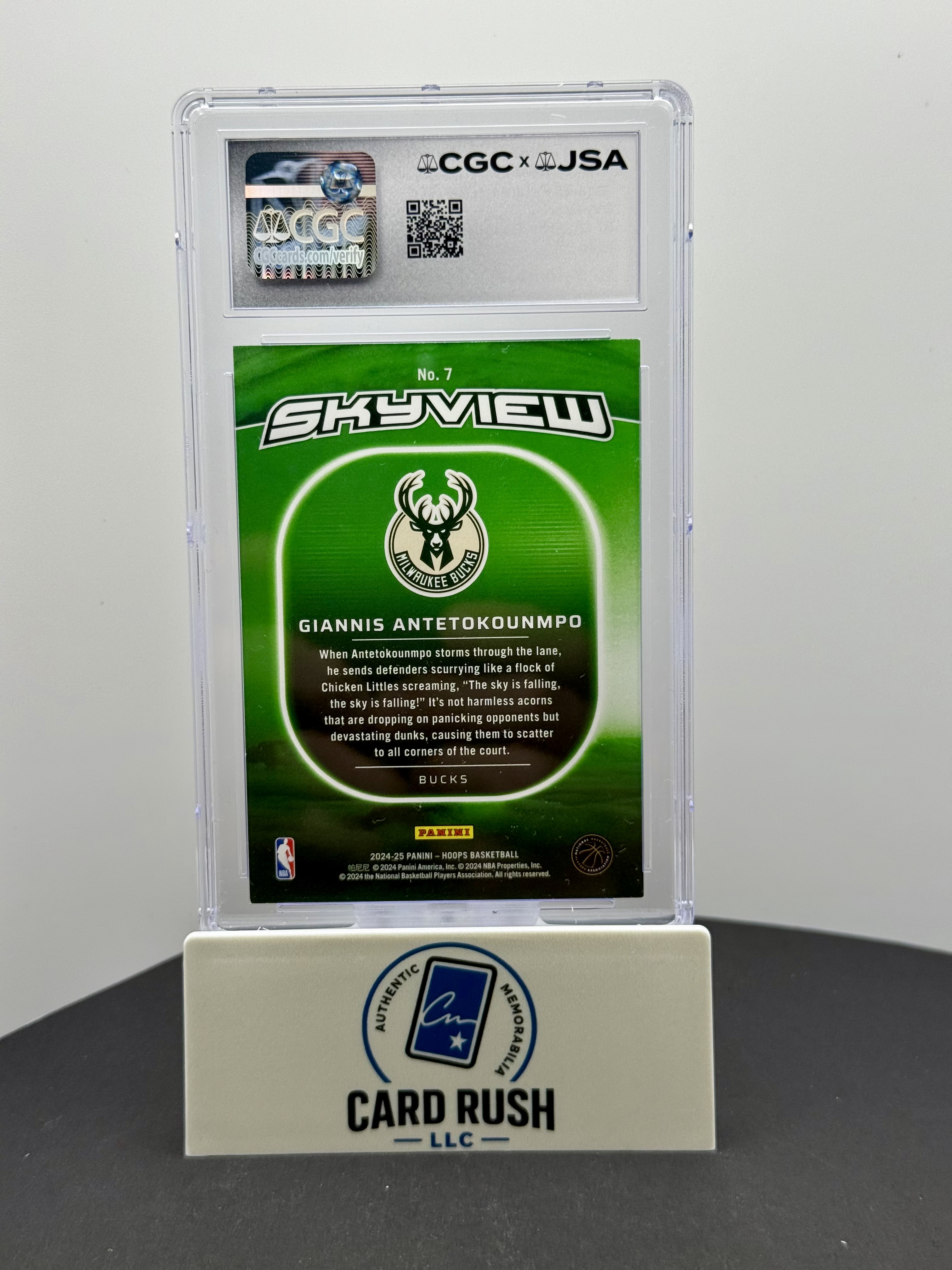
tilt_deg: -16.1
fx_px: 1760
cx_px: 476
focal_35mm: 48
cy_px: 635
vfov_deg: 39.7
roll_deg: -0.8
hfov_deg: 30.3
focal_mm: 6.76
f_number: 1.78
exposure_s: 1/300
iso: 64
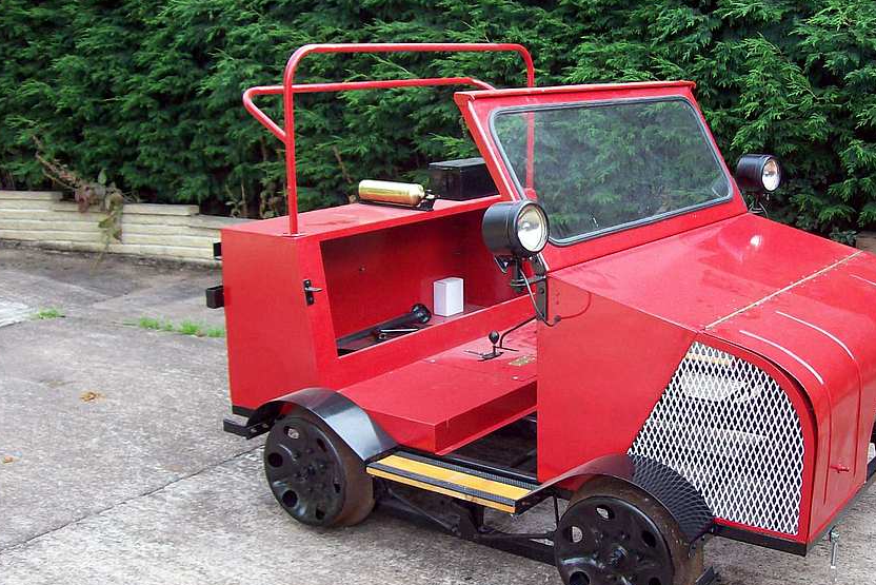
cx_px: 515
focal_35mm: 45
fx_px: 1095
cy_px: 320
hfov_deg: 43.4
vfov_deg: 29.9
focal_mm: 6
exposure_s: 1/101
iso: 80
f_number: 2.7
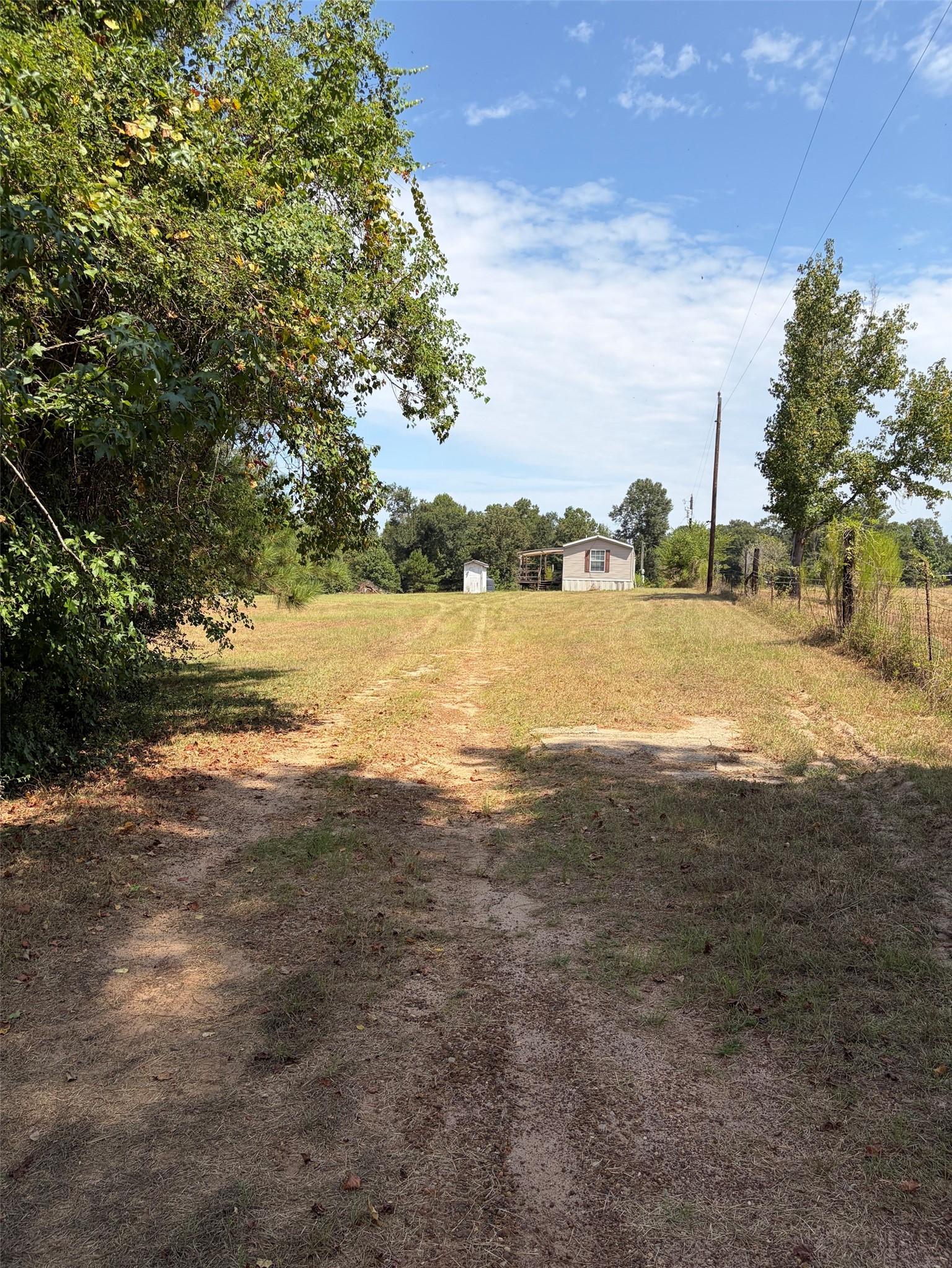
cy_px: 634
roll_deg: -2.2
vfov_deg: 67.3
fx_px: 953
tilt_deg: -1.6
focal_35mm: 26
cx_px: 476
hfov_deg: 53.1
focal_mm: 5.96
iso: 50
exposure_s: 1/2865
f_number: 1.6
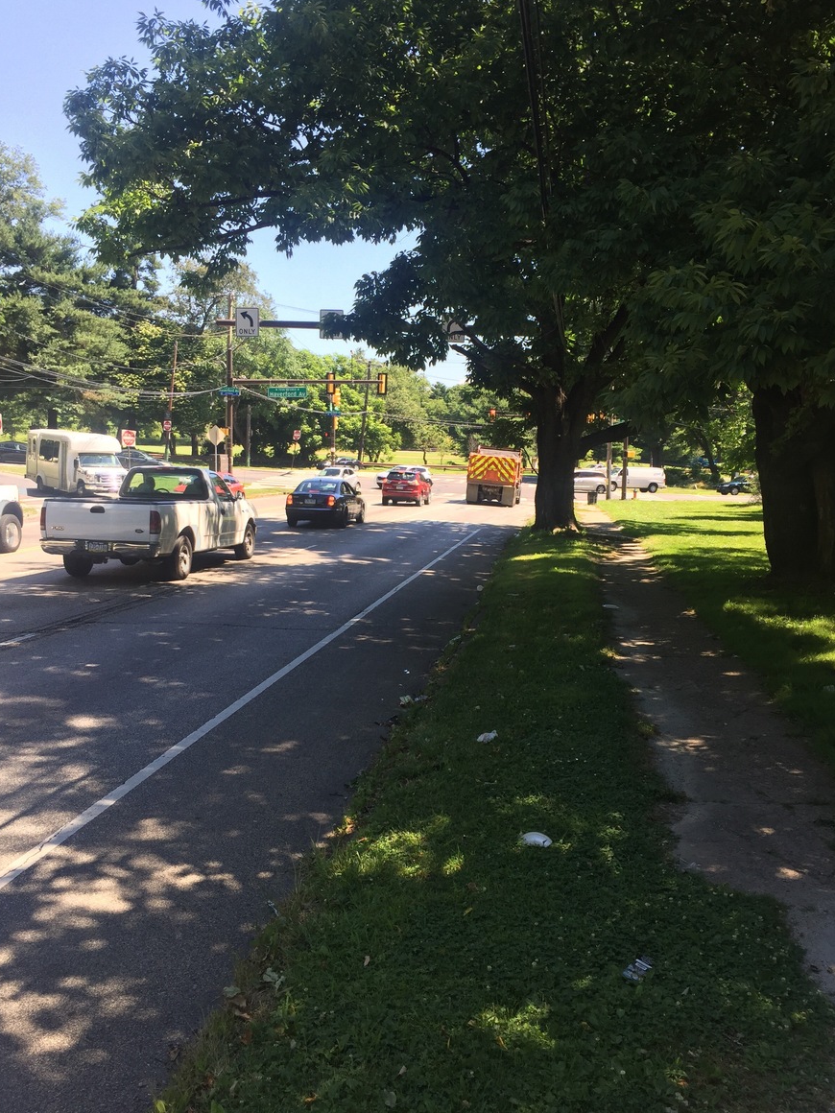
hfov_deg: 46.8
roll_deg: -1.1
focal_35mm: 30
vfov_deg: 60.0
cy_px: 553
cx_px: 425
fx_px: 965
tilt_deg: -5.0
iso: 32
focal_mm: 4.15
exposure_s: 1/403
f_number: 2.2
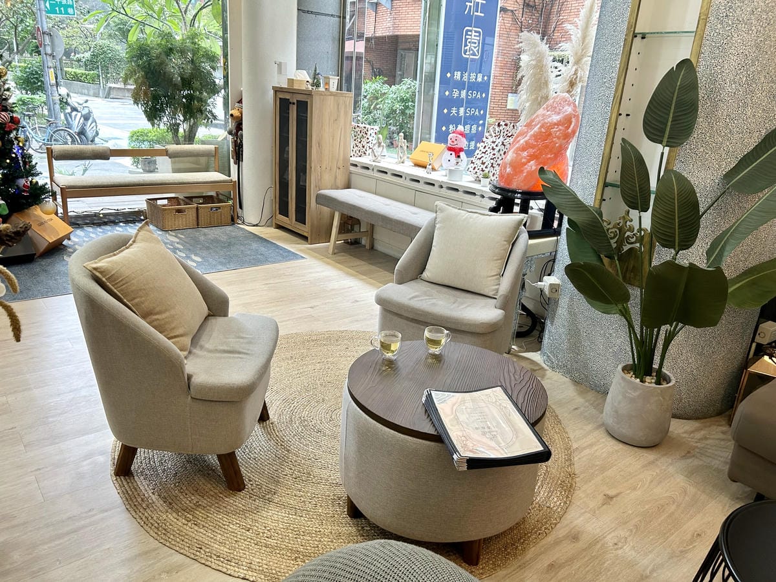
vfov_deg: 53.1
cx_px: 388
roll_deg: -1.3
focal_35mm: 26
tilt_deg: -16.7
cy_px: 291
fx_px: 583
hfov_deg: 67.3
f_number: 1.5
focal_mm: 5.7
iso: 125
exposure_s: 1/120
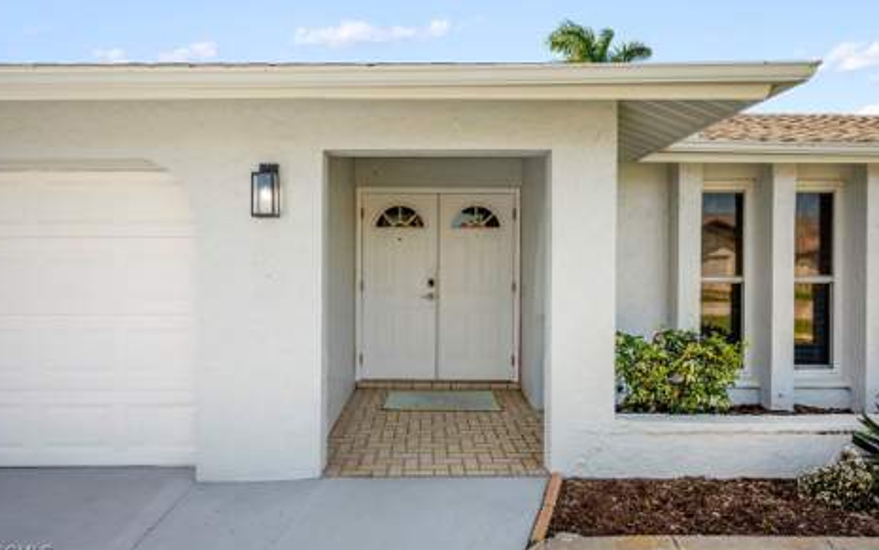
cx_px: 431
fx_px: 503
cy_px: 267
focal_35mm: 21
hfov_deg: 82.3
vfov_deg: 57.3
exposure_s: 1/500
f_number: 4
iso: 100
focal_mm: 20
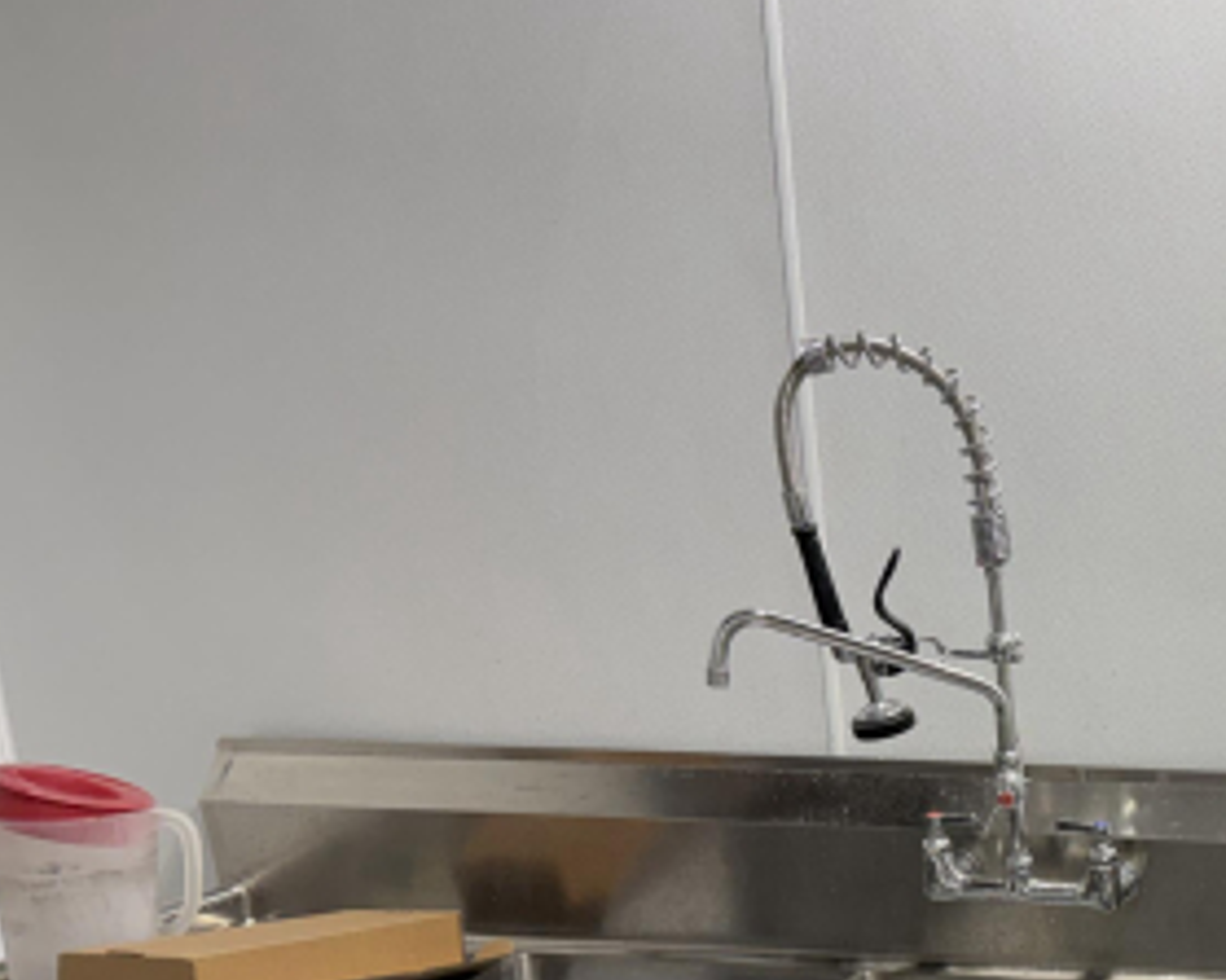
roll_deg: +0.5
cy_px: 927
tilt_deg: -14.8
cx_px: 1386
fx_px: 2031
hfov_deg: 29.8
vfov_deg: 26.0
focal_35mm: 56
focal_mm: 6.76
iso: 125
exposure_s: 1/120
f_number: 1.78
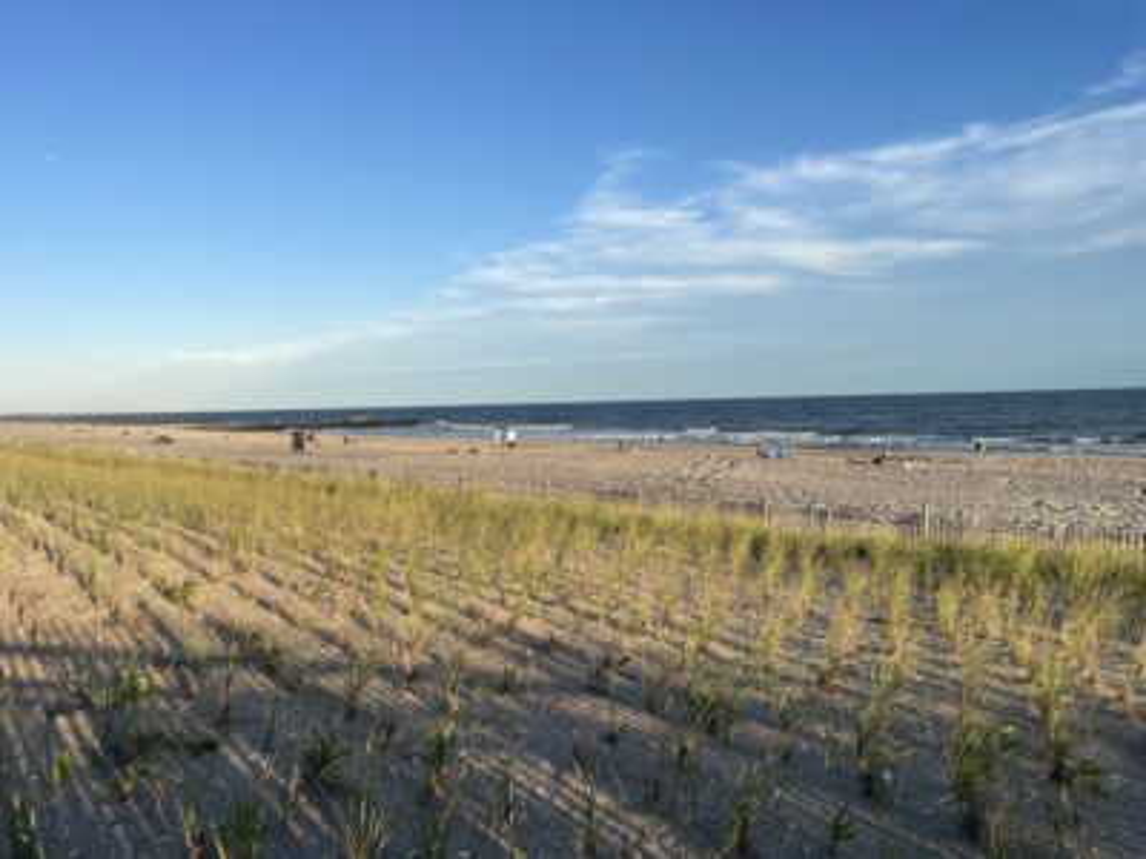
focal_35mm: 26
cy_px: 430
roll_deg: +1.7
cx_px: 573
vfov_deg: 53.1
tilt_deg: -1.8
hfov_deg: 67.3
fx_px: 861
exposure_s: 1/2564
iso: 32
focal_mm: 4.2
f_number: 1.6
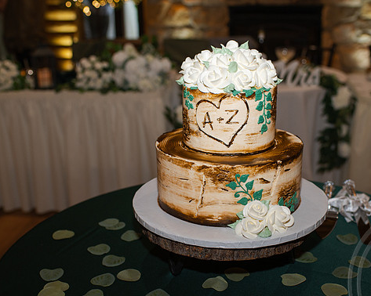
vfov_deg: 30.7
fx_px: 538
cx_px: 198
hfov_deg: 38.0
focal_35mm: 49
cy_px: 179
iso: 560
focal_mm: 35
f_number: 3.2
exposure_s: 1/160
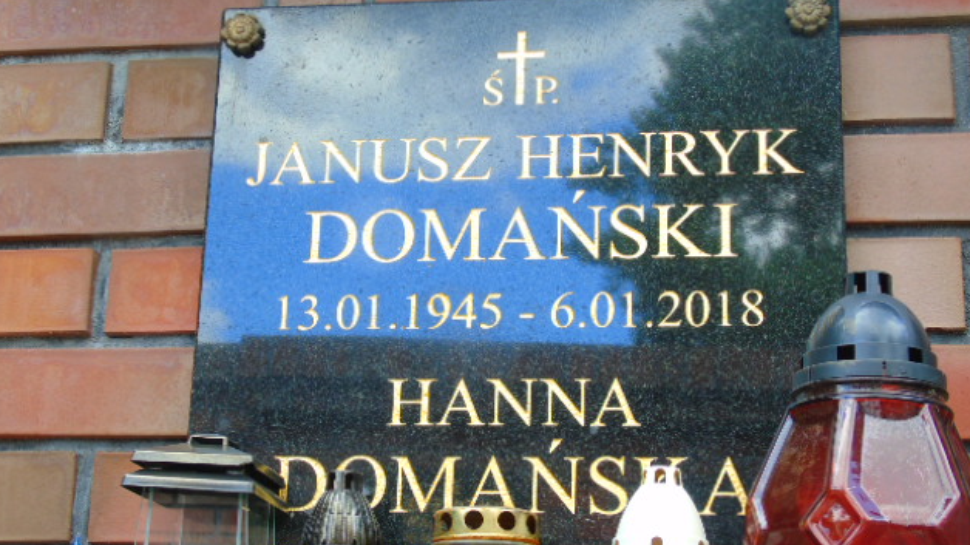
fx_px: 1543
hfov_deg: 34.9
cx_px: 487
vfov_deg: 20.0
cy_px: 340
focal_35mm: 60
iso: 80
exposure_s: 1/50
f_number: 4.3
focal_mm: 9.6
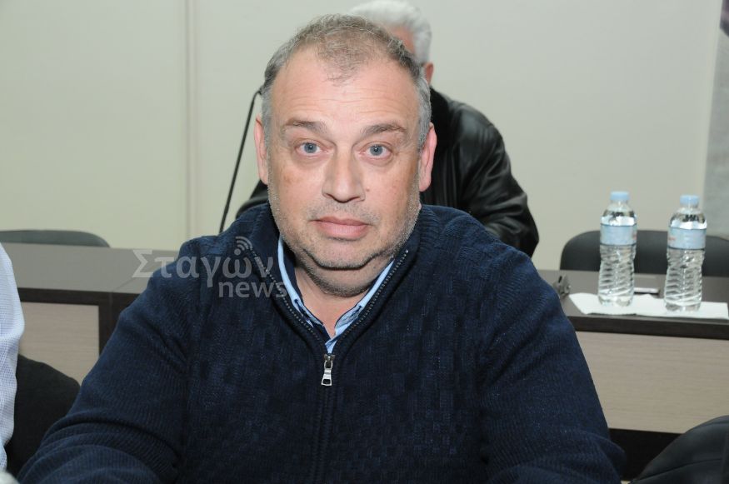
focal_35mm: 63
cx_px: 364
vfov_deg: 21.5
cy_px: 242
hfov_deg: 31.9
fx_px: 1274
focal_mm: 42
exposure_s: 1/60
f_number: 8
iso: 1600
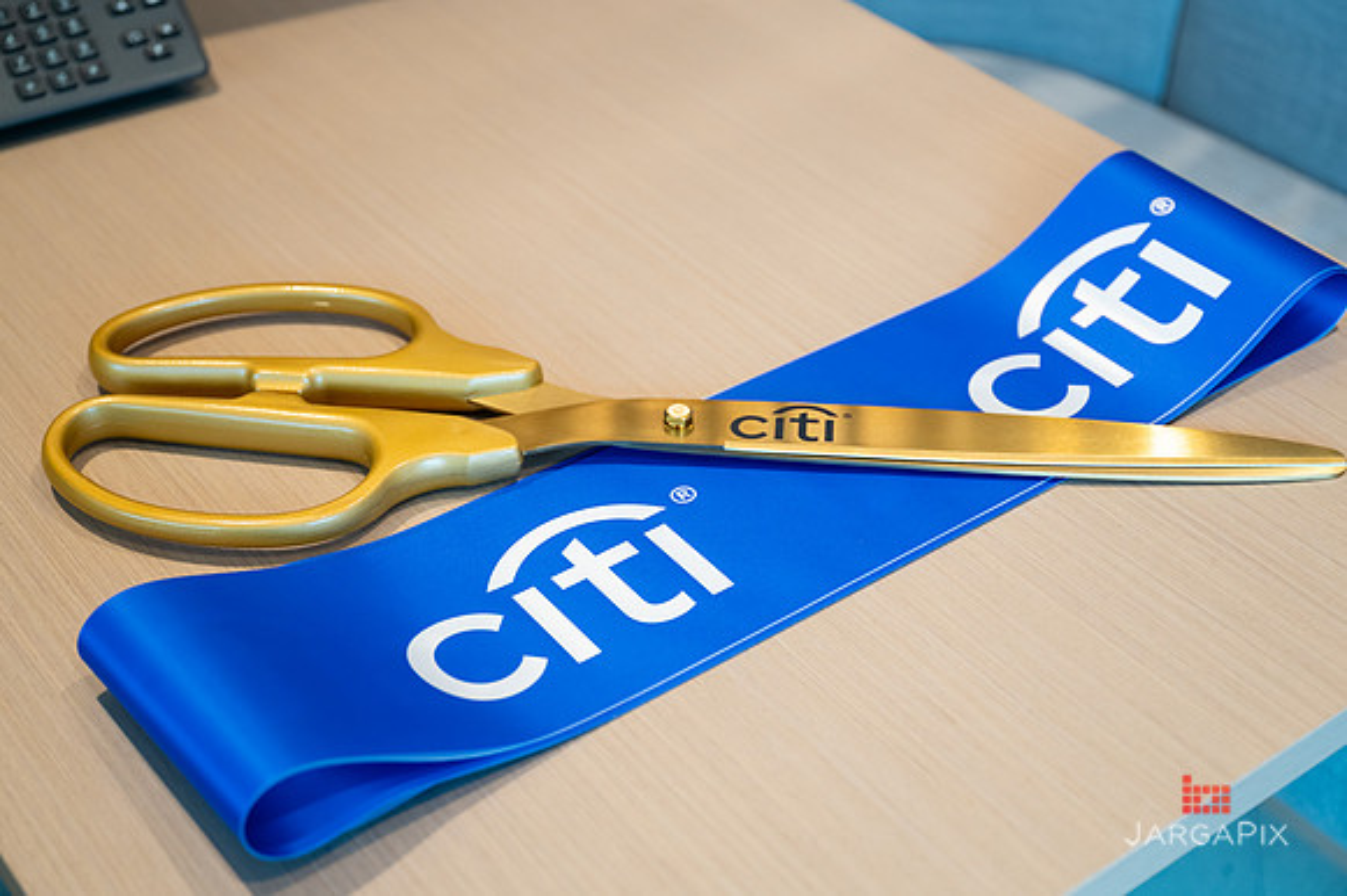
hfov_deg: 36.4
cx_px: 692
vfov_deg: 24.7
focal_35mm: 55
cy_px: 450
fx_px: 2051
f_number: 3.2
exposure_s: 1/250
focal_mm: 52
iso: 1000
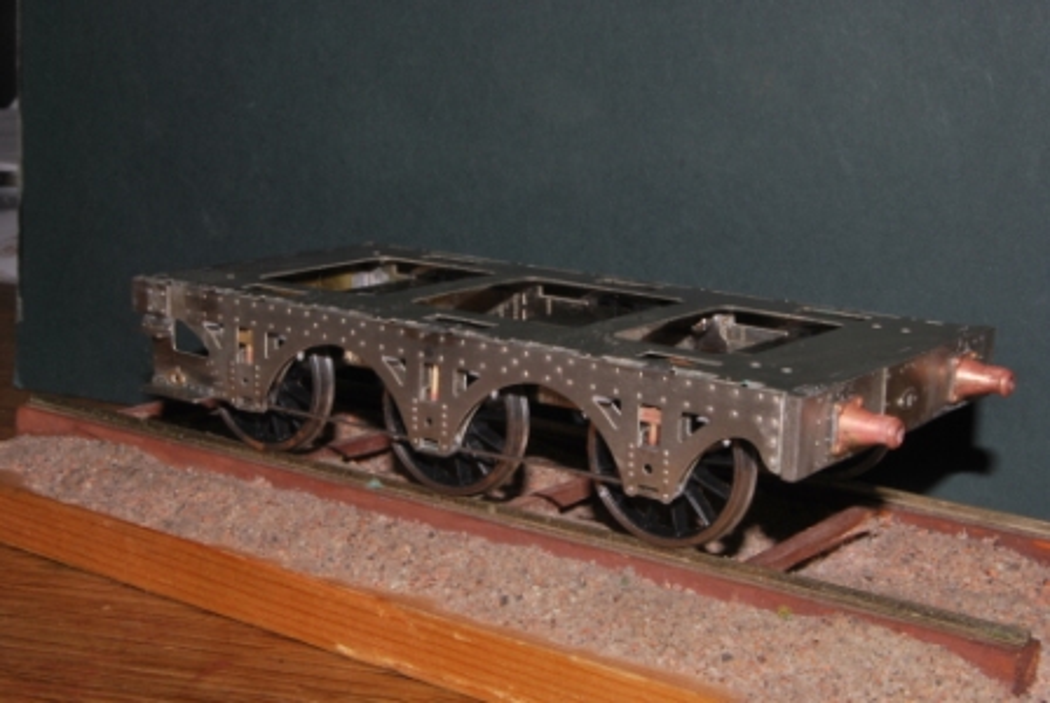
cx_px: 525
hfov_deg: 31.9
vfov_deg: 21.6
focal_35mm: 63
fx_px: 1840
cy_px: 352
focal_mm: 42
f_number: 32
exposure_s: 1/60
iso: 200
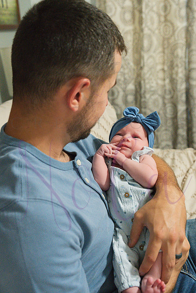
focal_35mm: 39
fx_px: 318
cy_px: 146
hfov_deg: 34.2
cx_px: 98
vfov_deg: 49.5
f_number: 4.5
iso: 3200
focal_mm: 39
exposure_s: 1/200
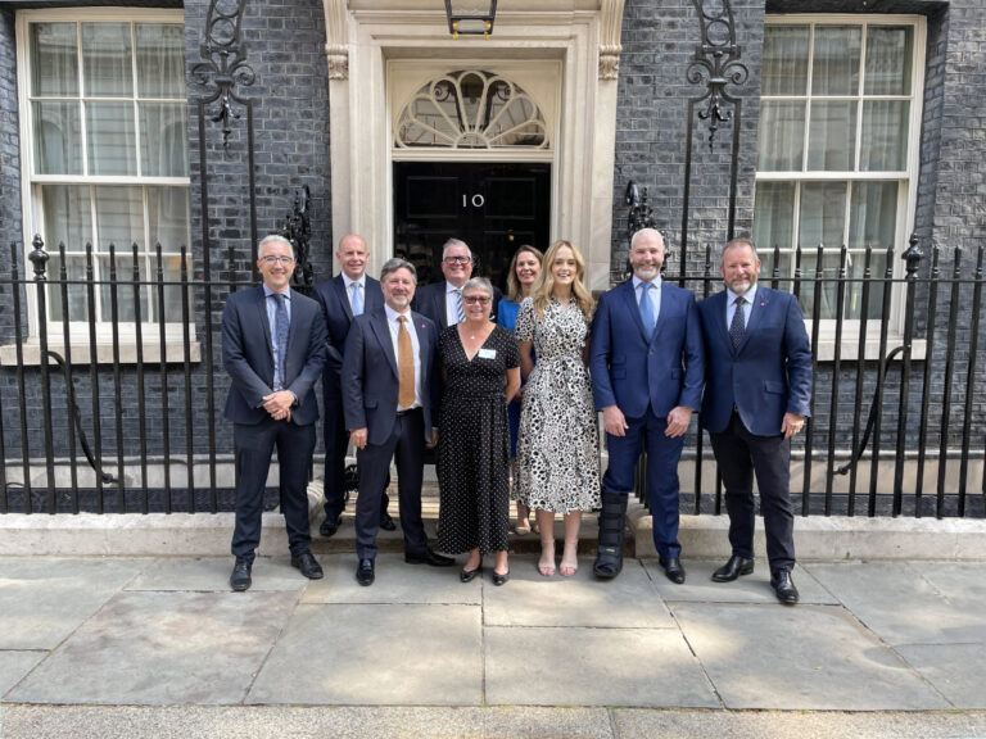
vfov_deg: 53.1
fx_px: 741
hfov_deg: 67.3
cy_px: 370
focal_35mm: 26
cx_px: 493
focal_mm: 4.2
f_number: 1.6
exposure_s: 1/134
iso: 32
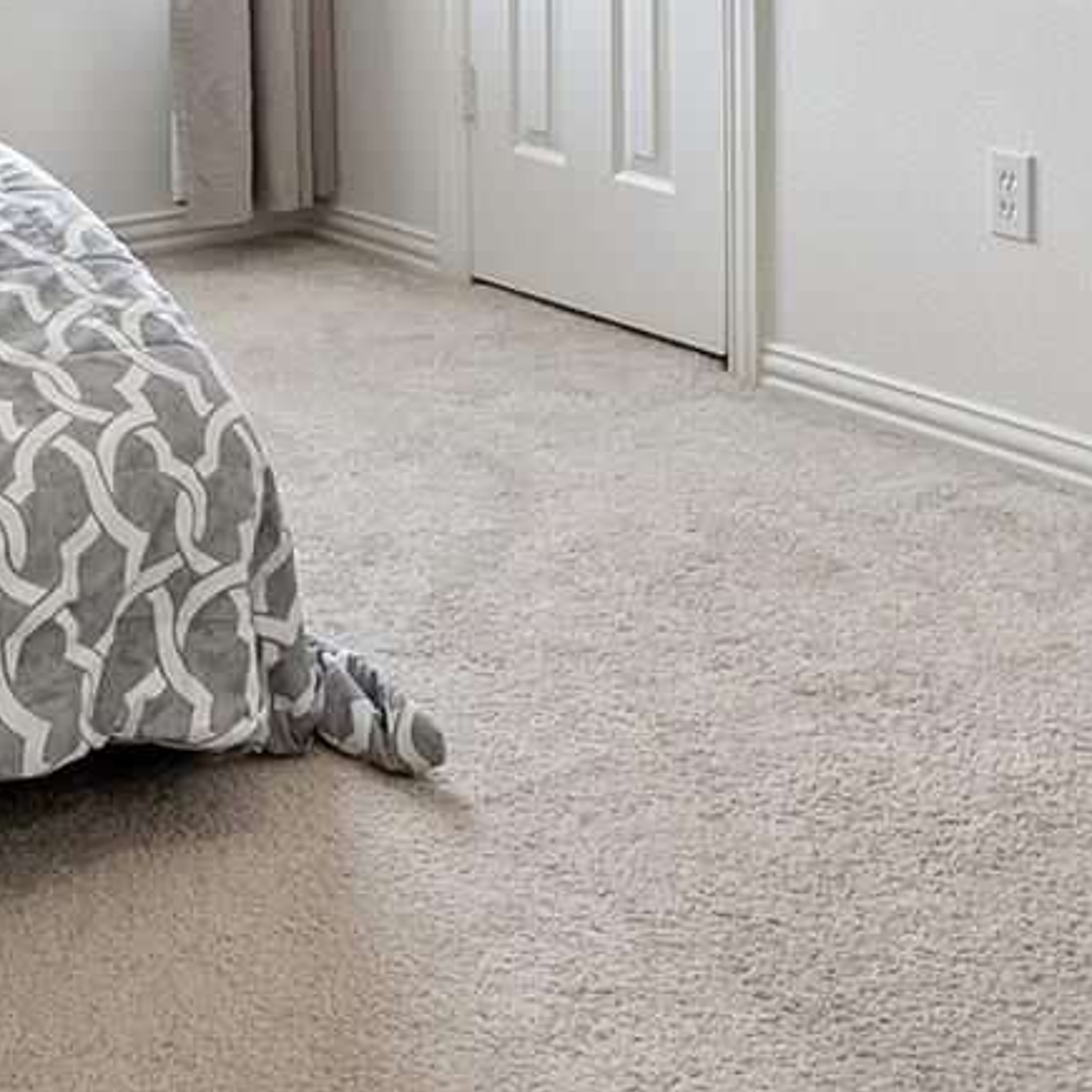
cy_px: -346
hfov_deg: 23.1
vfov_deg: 21.1
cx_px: 274
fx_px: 2641
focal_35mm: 74
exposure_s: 1/8
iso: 320
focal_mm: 18.5
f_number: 8
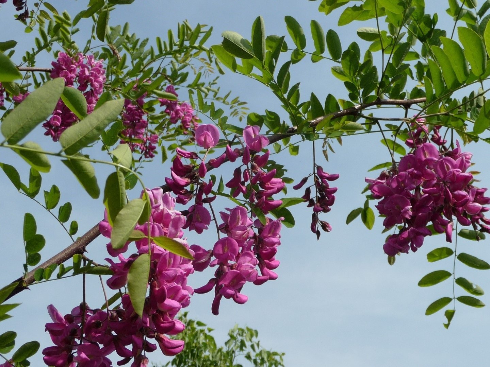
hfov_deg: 33.2
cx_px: 245
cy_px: 184
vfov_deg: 25.2
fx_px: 821
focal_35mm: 58
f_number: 4.1
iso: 100
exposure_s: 1/1000
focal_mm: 7.6
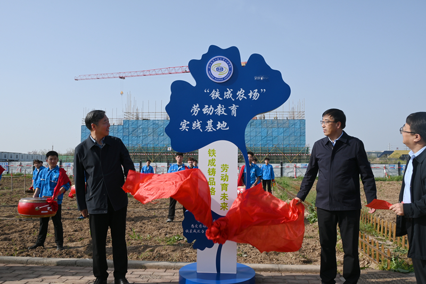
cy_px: 142
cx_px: 213
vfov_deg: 41.7
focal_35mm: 32
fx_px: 373
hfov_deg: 59.5
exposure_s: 1/200
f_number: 10
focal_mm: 21
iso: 100
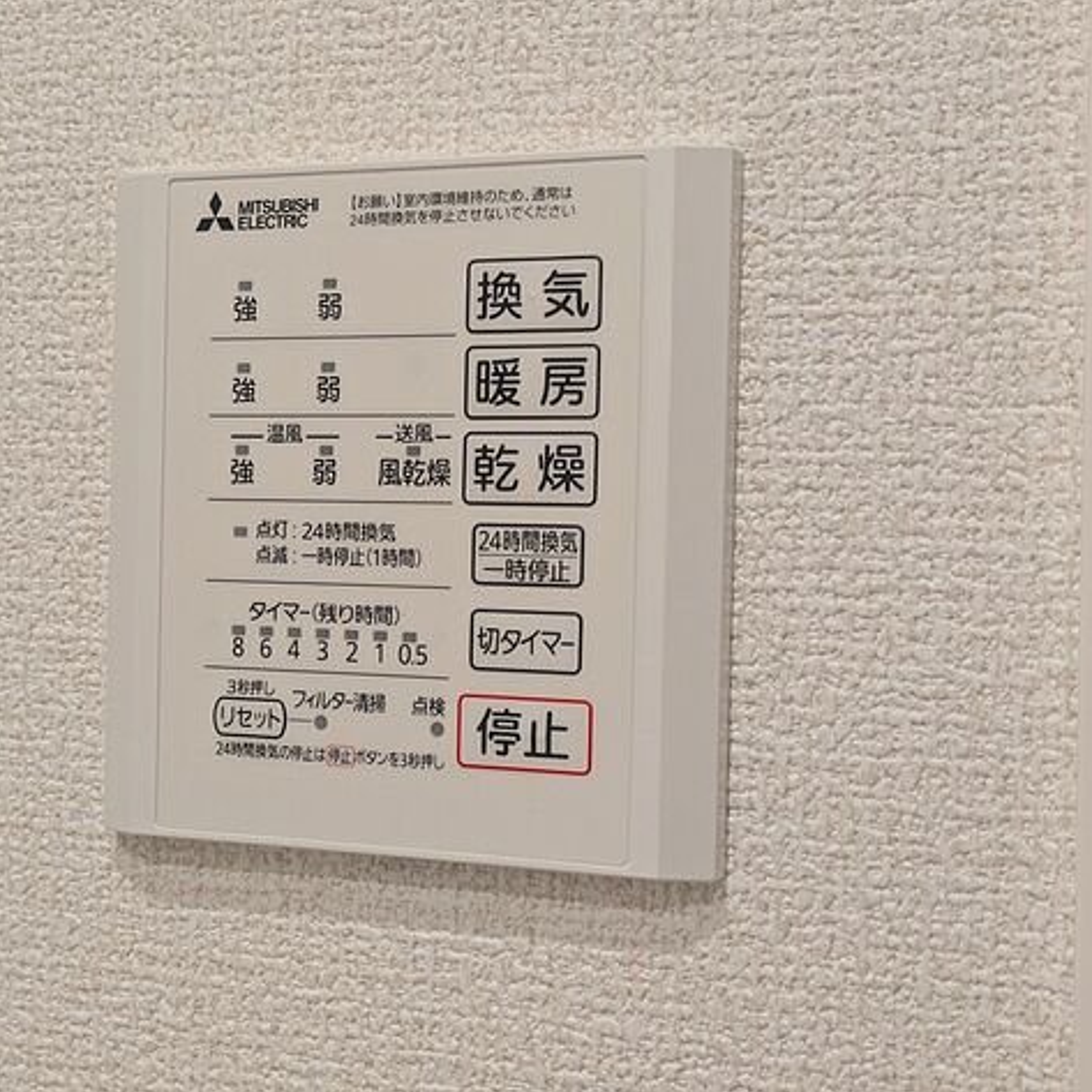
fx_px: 2177
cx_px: 397
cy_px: 540
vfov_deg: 28.2
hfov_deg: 28.0
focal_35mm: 61
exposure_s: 1/120
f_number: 1.89
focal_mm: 5.43
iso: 258
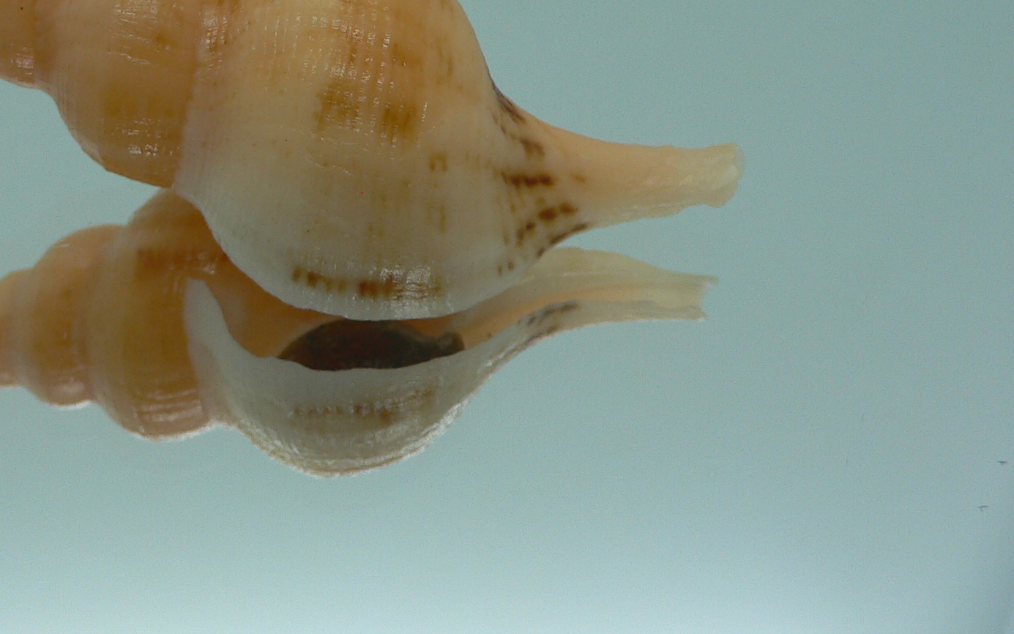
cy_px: 84
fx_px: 1492
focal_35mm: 54
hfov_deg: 36.8
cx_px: 280
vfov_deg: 23.5
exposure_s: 1/60
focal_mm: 4.6
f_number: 2.8
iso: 80
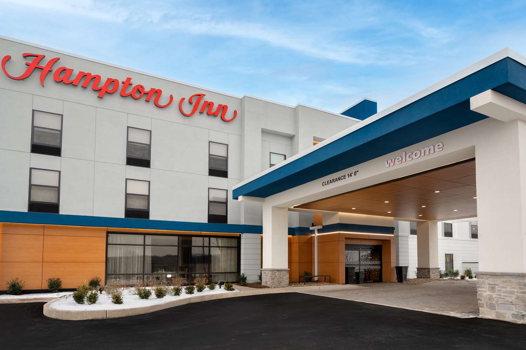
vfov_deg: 59.4
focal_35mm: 21
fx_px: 307
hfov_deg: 81.2
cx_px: 263
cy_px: 175
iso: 320
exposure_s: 1/50
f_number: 11
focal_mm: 21
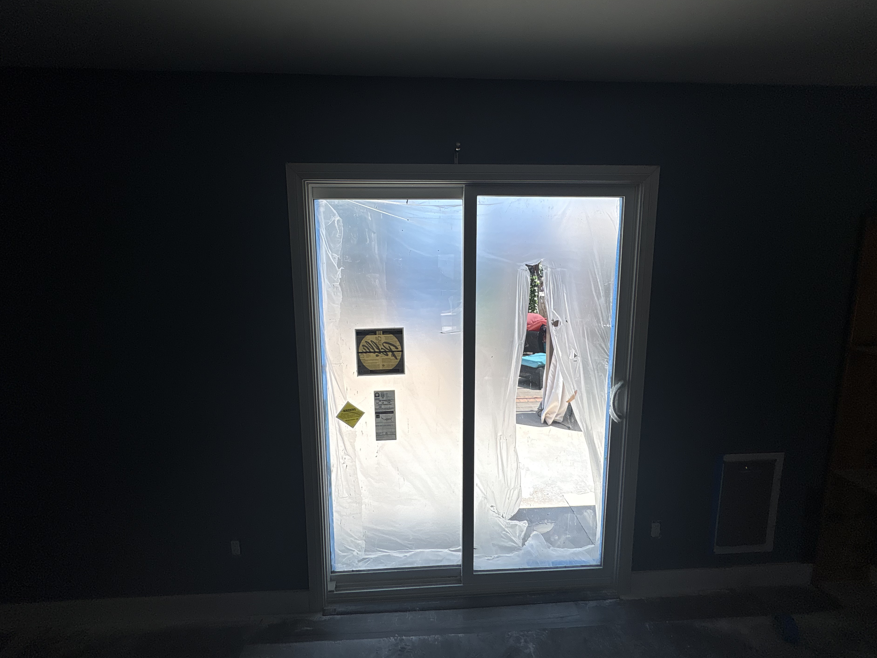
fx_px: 380
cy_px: 316
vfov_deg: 81.7
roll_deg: +0.6
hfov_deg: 98.2
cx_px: 440
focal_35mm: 15
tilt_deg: -8.2
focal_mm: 2.22
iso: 50
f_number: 2.2
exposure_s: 1/734
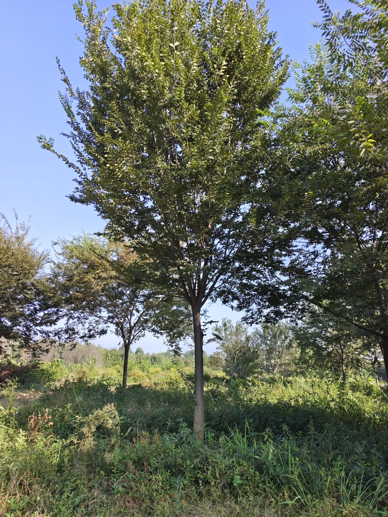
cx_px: 194
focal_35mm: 23
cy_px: 258
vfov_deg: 73.9
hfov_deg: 58.9
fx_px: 344
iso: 50
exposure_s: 1/213
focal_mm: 6.51
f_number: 1.57
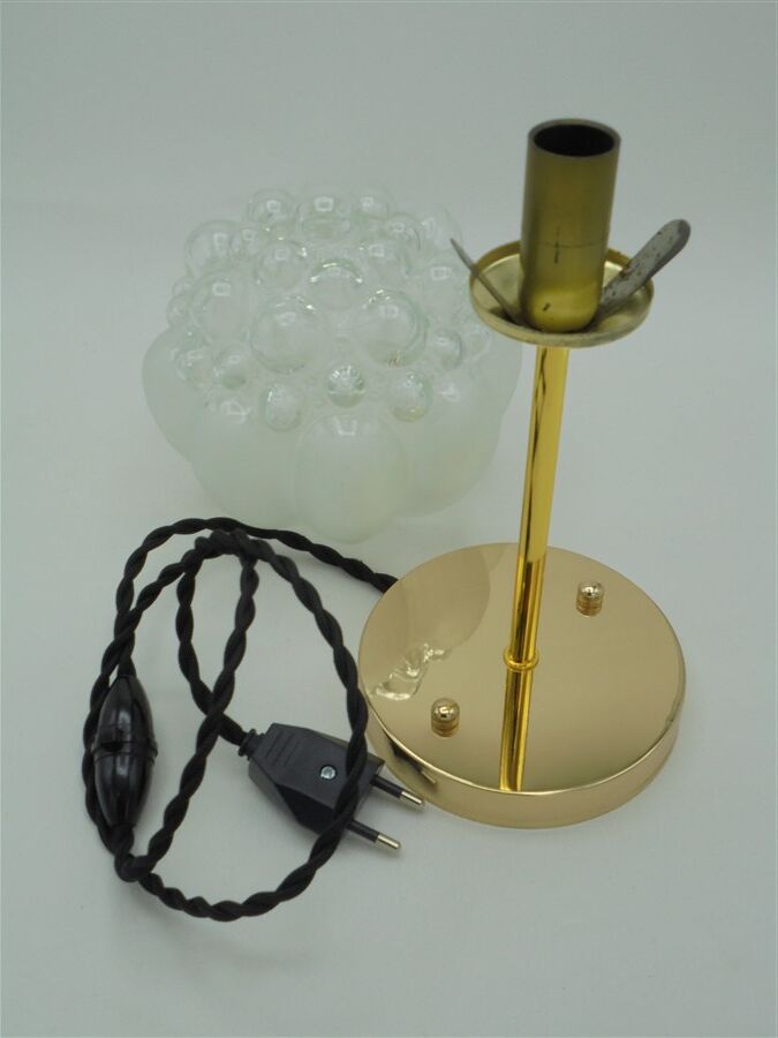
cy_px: 519
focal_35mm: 38
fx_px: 1139
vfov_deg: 49.0
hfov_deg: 37.7
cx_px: 389
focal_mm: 6.9
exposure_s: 1/60
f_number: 4.2
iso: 100
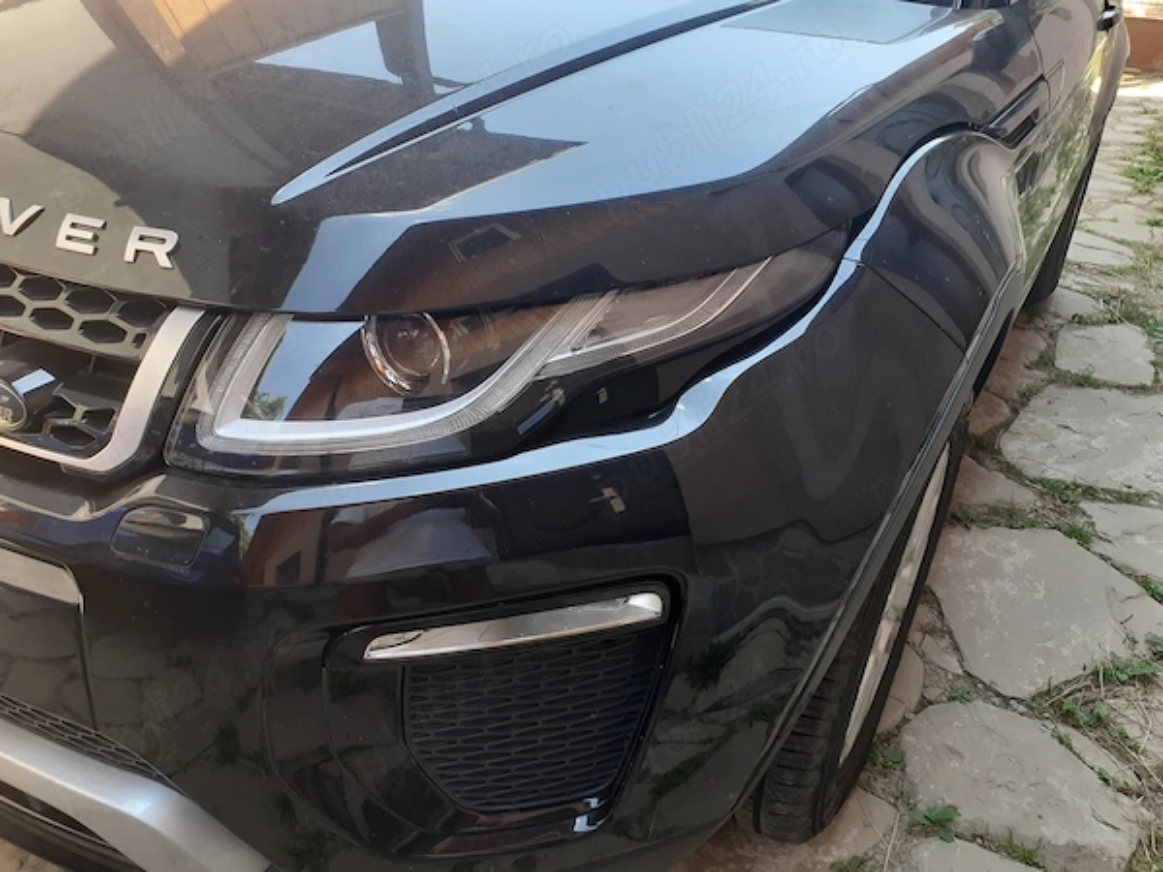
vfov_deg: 51.4
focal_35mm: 27
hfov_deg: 65.3
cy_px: 436
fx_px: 907
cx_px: 582
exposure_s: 1/100
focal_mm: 3.6
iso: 50
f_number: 1.9
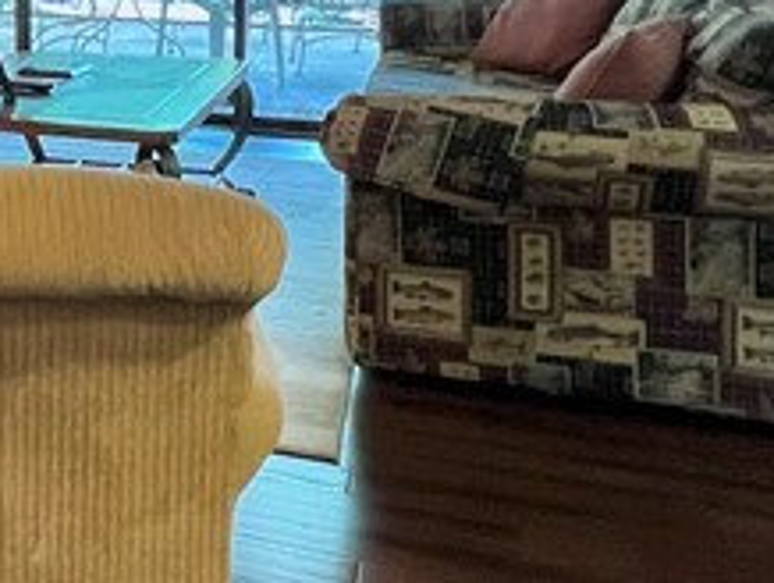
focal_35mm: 61
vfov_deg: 22.5
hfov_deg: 24.7
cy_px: -85
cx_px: -380
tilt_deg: -3.5
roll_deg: +1.1
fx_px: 1365
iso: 250
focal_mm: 1.57
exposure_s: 1/60
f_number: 1.8
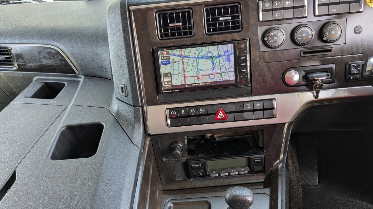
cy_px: 116
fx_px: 297
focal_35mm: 30
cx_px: 186
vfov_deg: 38.9
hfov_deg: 64.3
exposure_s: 1/112
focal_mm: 4.38
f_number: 1.73
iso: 48
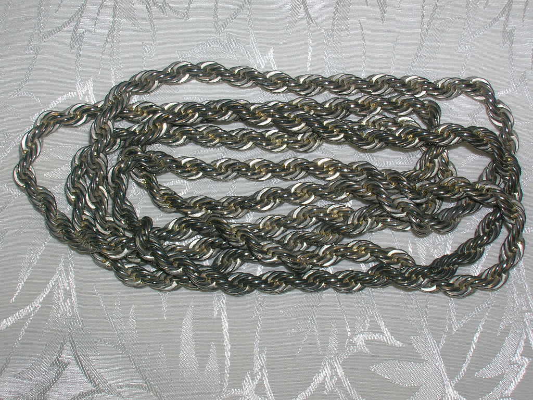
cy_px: 200
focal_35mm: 58
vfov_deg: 25.2
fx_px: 893
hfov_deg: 33.2
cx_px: 266
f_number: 5.9
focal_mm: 9.7
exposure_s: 1/60.1
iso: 50
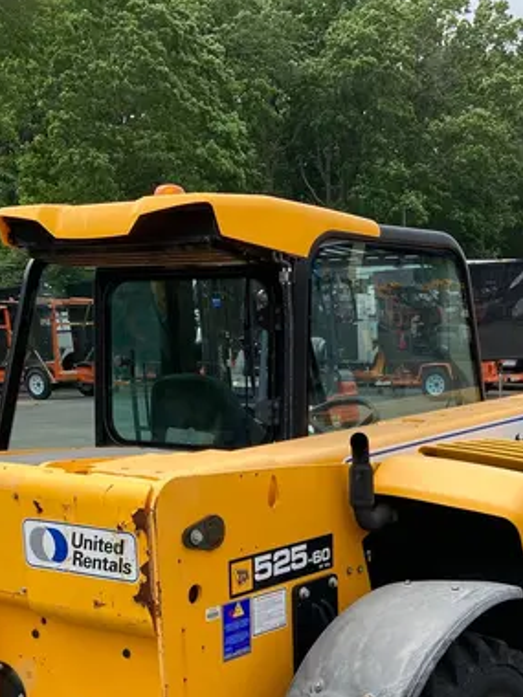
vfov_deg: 33.6
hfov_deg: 26.7
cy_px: 628
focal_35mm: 54
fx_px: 1088
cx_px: 384
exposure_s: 1/952
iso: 20
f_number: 1.8
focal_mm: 3.99
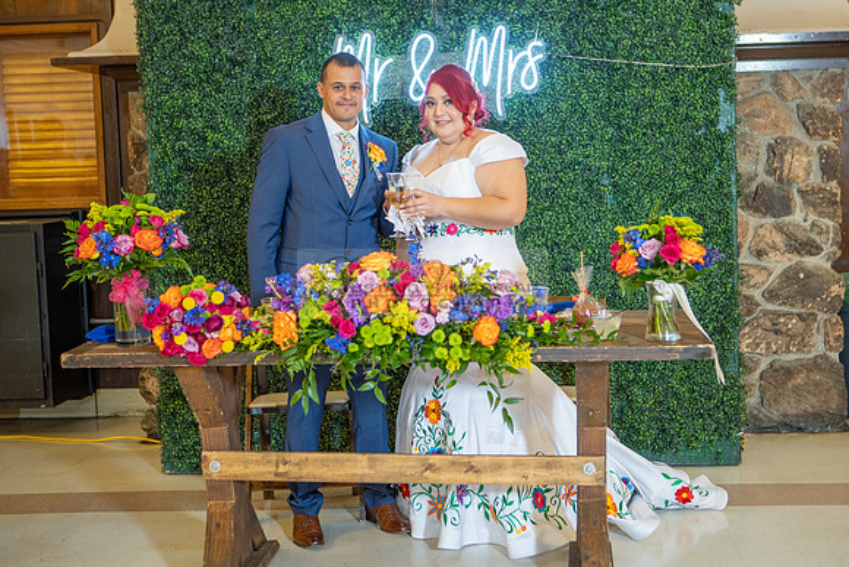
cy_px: 261
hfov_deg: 38.2
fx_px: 1222
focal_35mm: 52
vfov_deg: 26.1
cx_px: 474
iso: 800
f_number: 2.8
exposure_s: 1/100
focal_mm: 46
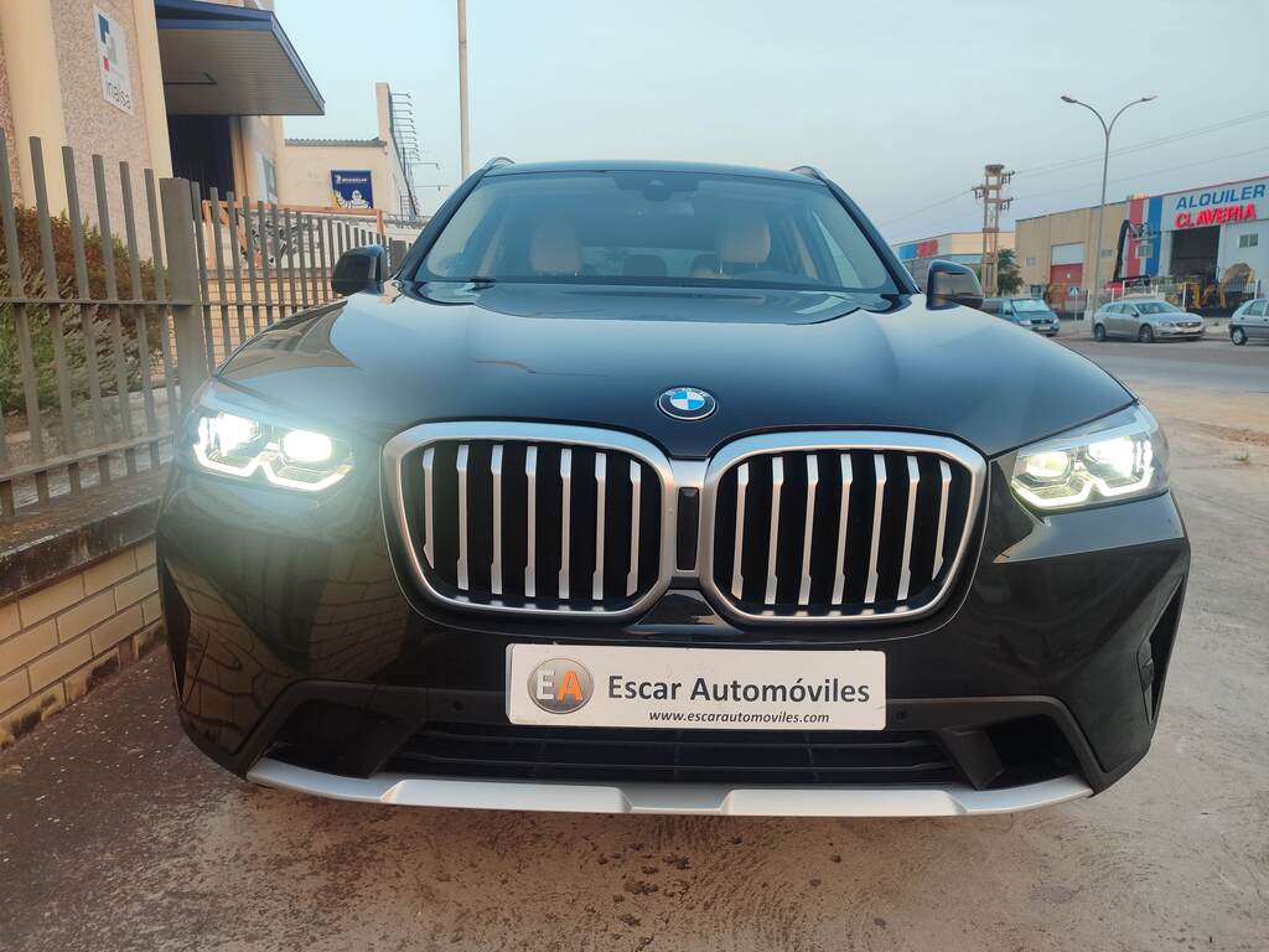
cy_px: 476
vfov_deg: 54.9
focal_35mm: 25
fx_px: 916
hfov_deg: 69.4
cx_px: 634
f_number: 1.89
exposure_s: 1/50
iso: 82
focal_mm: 5.95
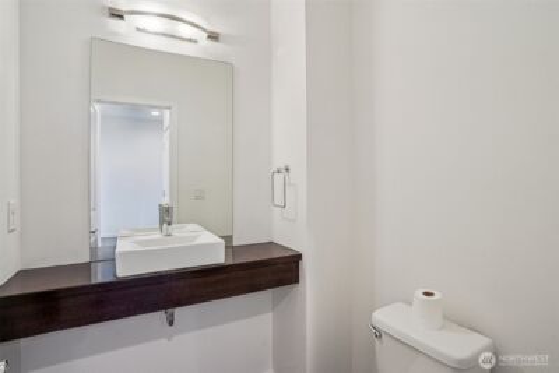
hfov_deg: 93.3
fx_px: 264
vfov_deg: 70.5
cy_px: 186
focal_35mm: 17
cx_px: 280
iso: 400
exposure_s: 1/8
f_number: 8
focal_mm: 17
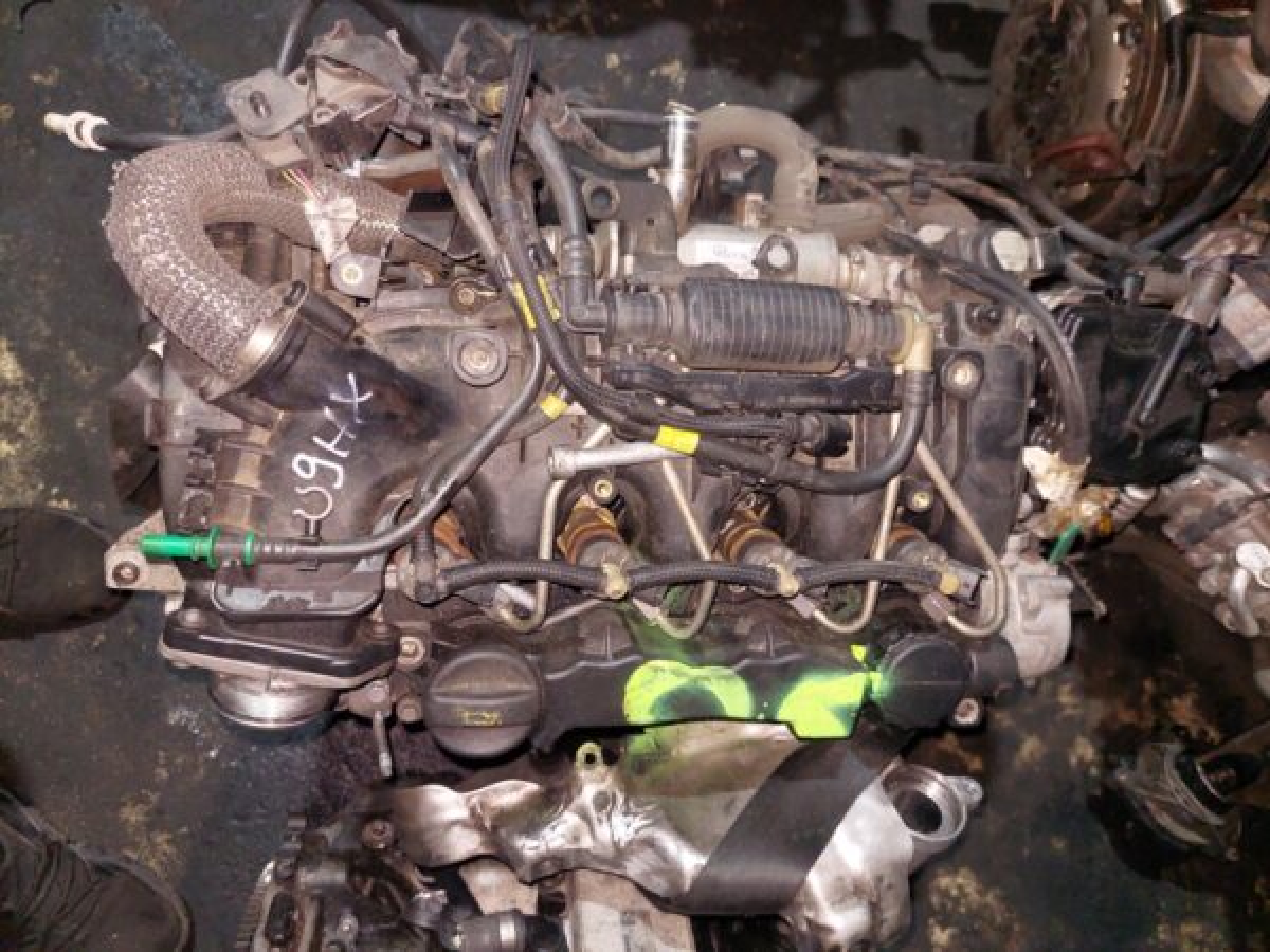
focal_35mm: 25
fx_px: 917
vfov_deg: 54.9
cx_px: 635
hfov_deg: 69.4
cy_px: 476
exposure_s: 1/50
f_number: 1.8
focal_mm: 5.23
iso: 320
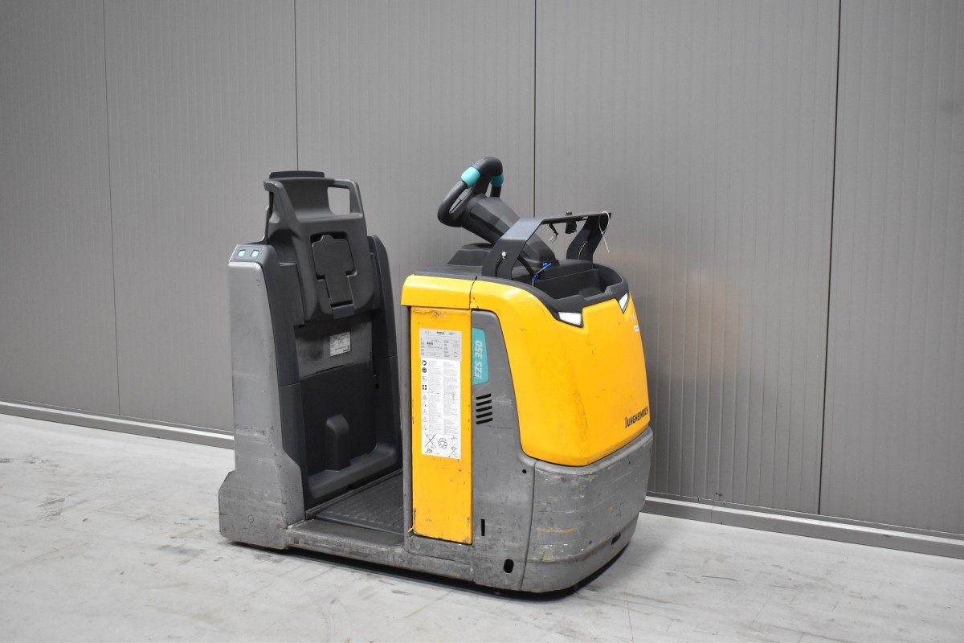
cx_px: 482
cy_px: 322
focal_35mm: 40
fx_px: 1084
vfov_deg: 33.0
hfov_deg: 47.9
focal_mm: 27
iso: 1600
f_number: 4
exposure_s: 1/60
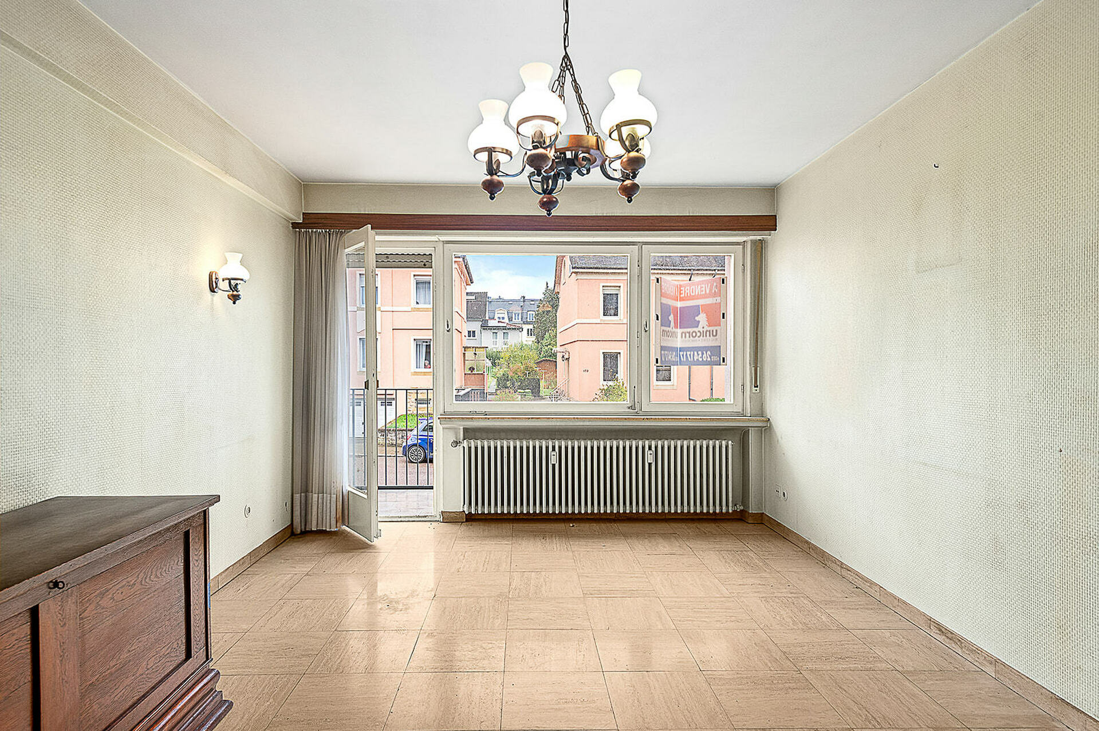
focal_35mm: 20
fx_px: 610
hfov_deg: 84.0
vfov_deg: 61.8
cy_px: 366
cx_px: 550
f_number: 7.1
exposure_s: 1/100
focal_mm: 20
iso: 800
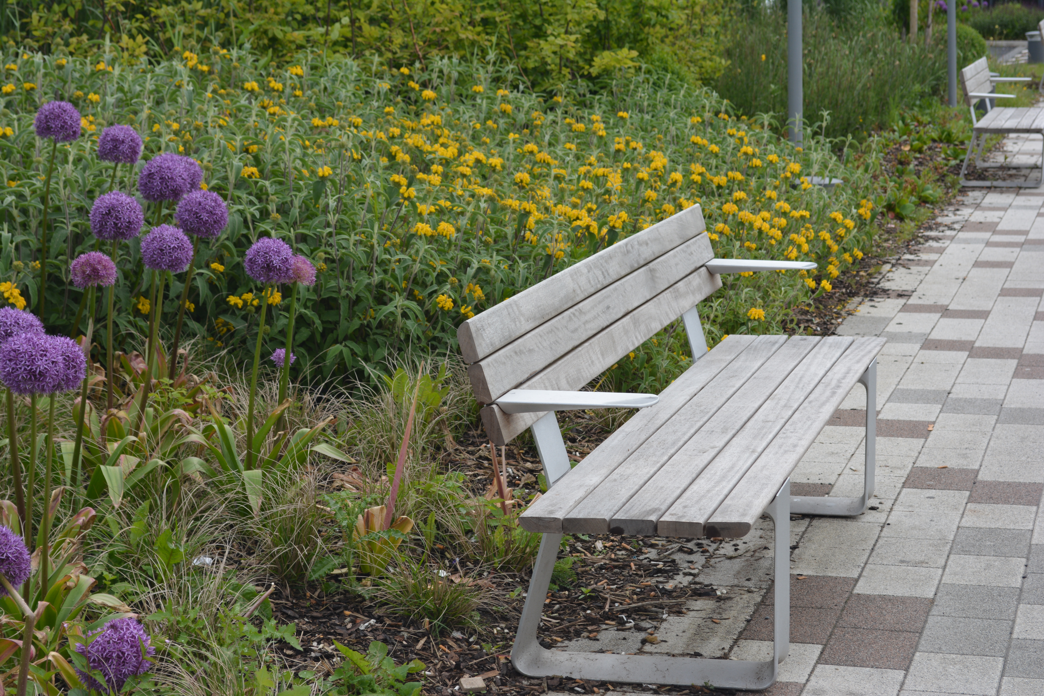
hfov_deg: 26.0
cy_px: 348
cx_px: 522
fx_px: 2262
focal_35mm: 78
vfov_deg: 17.5
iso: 160
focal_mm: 52
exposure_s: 1/250
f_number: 8
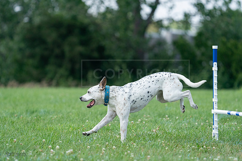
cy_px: 80
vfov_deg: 4.2
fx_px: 2192
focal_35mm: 326
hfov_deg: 6.3
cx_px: 121
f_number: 6.3
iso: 1600
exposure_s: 1/4000
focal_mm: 326
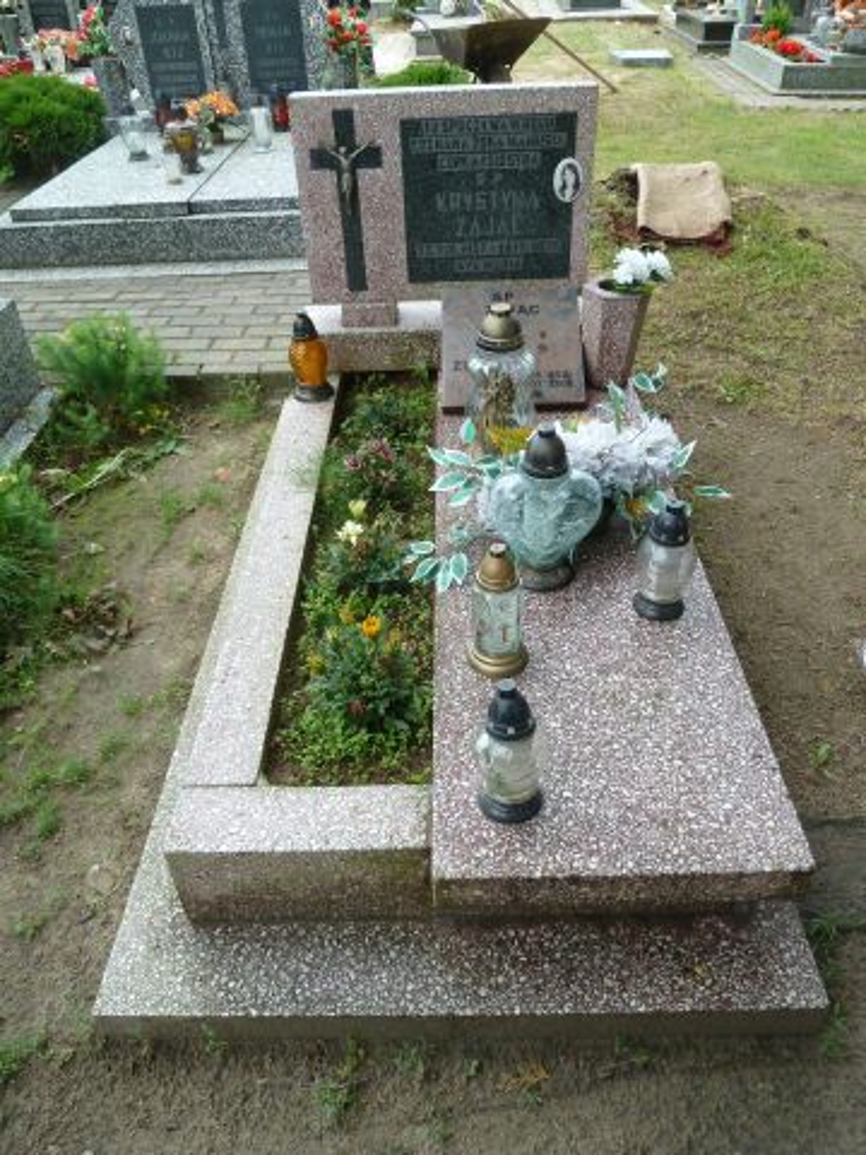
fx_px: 834
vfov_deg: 69.4
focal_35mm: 25
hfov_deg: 54.9
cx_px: 433
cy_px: 578
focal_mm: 4.1
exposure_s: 1/125
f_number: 3.3
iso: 160
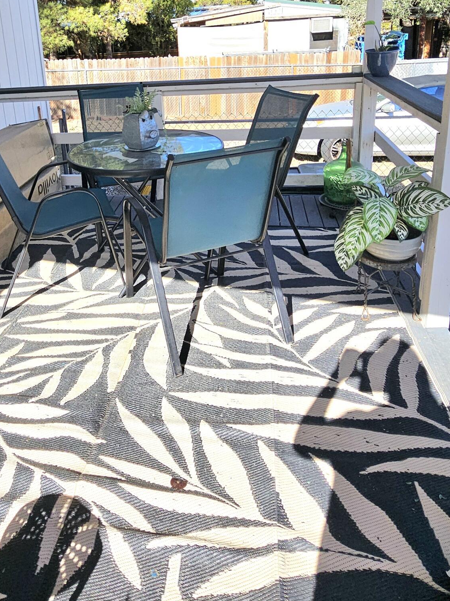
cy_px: 175
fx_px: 451
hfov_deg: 52.2
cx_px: 154
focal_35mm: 26
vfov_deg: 64.6
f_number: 2.2
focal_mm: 2.2
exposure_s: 1/1667
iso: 50
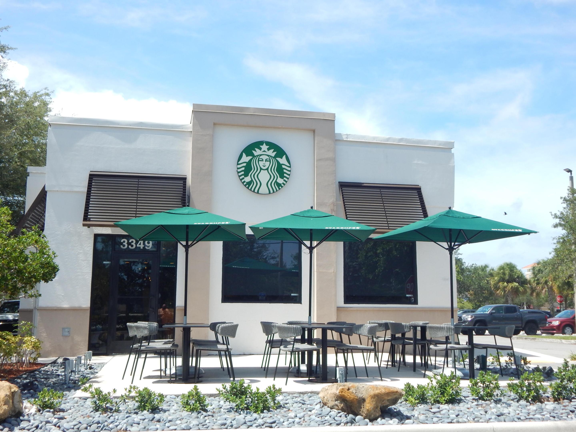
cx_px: 288
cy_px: 216
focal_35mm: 38
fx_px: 632
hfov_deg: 49.0
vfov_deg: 37.7
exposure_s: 1/1500
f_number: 3.4
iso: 125
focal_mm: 6.8
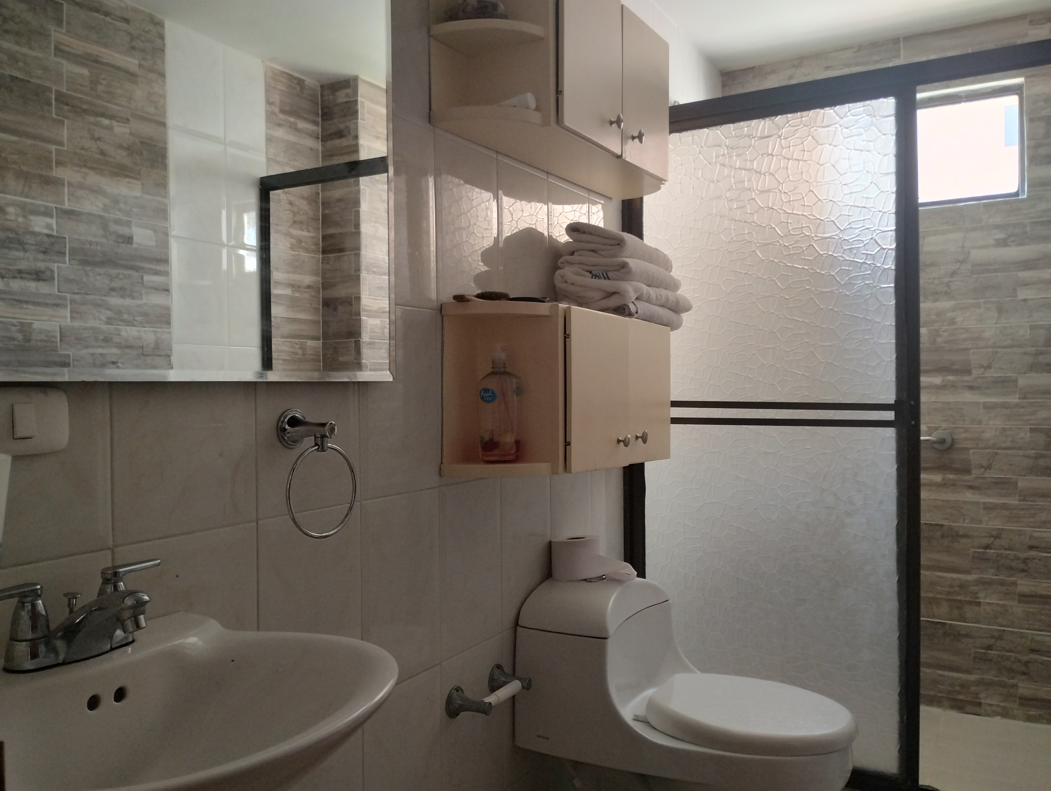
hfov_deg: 63.4
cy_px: 396
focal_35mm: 28
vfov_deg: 49.9
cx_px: 526
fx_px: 851
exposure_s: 1/24
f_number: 1.8
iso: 650
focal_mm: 4.27
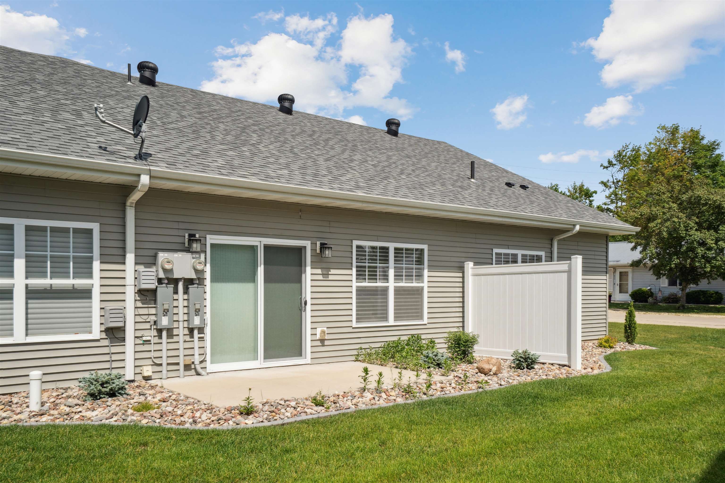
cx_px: 362
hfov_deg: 61.9
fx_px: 604
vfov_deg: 43.6
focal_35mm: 30
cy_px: 242
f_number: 10
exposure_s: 1/1250
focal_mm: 30
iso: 400
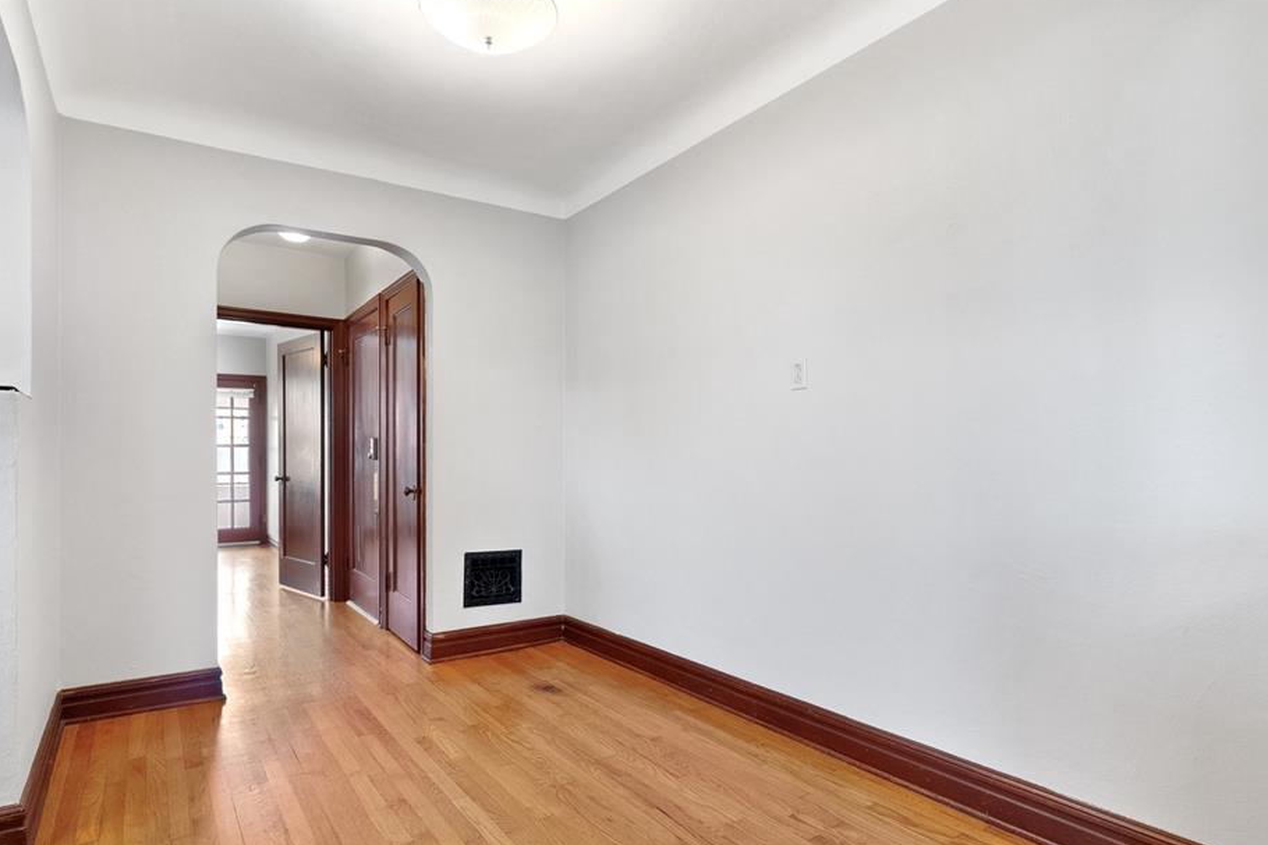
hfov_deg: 89.9
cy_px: 466
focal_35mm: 18
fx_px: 634
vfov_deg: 67.2
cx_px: 601
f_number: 8
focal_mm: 8
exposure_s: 1/3
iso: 400
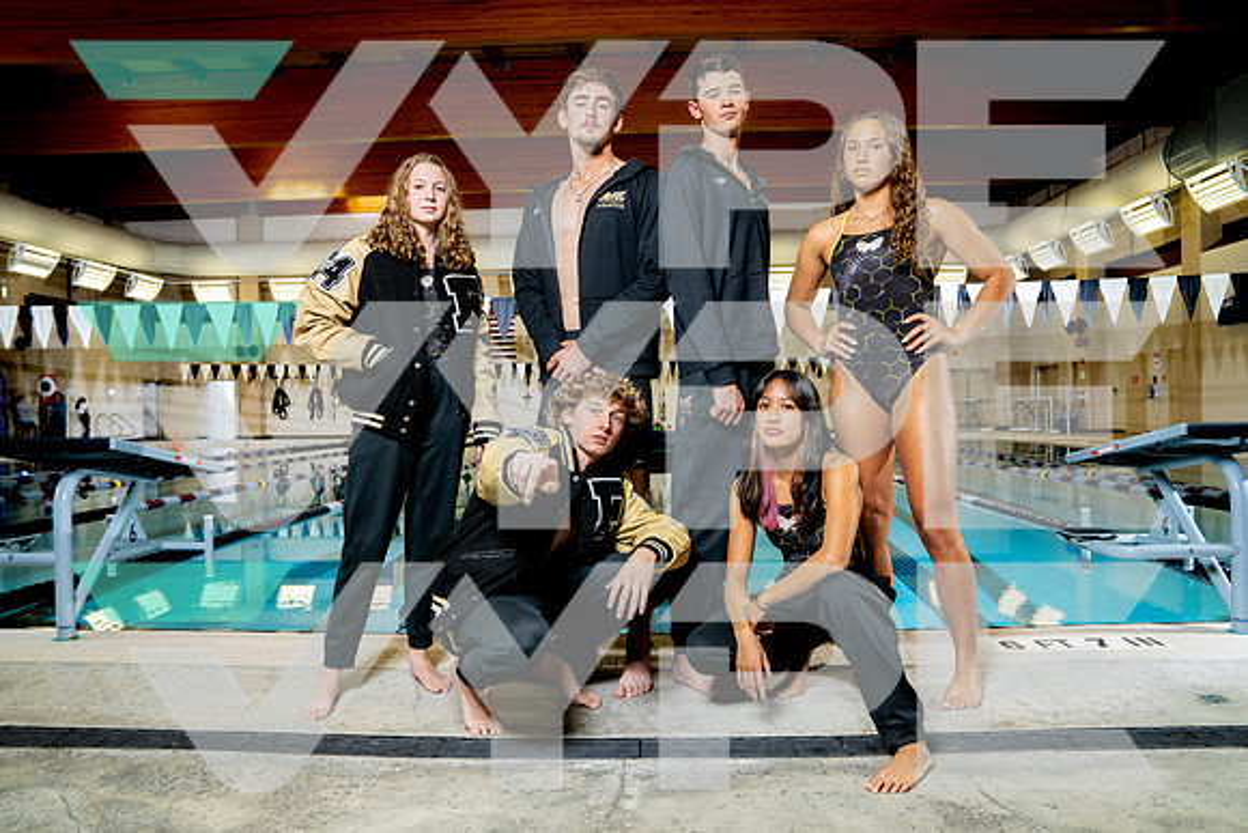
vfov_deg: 53.2
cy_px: 416
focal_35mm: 24
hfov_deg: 73.7
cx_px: 624
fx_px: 832
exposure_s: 1/250
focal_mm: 24
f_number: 5.6
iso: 320
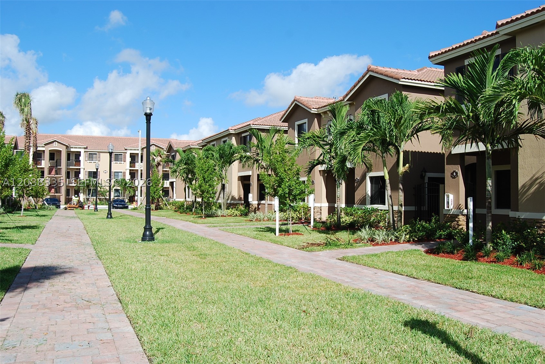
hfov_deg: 57.2
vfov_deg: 40.1
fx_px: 500
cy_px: 182
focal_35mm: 33
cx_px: 272
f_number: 8
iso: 100
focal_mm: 22
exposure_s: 1/250
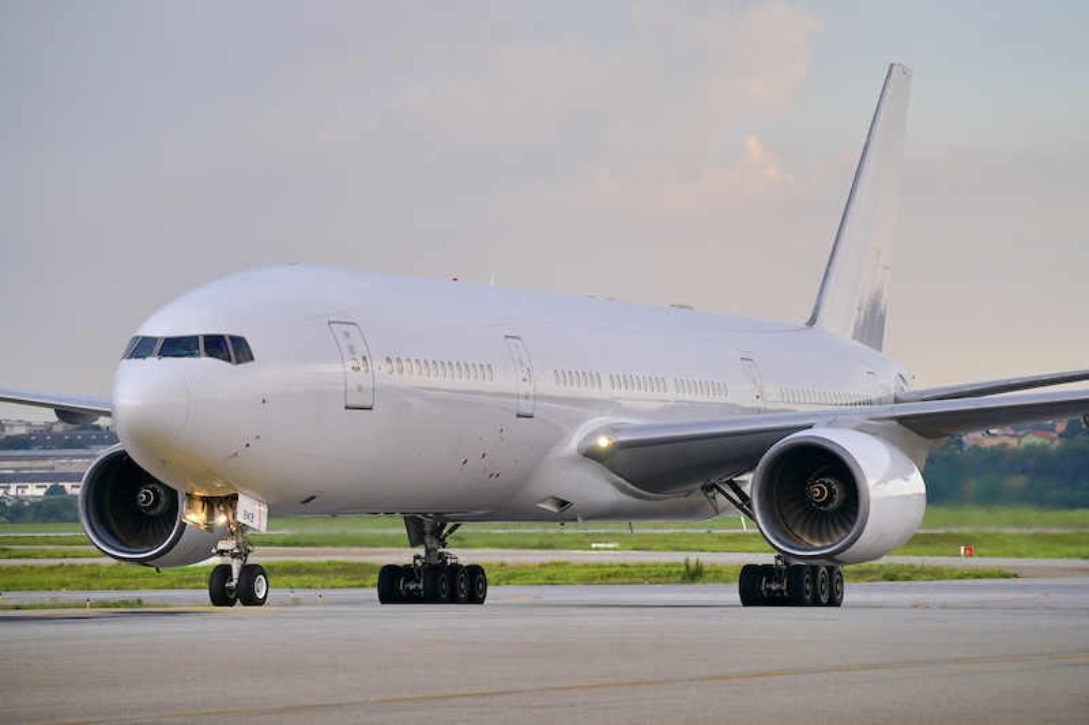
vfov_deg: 9.5
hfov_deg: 14.3
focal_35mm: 144
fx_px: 4355
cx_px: 544
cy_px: 362
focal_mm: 144
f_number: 4
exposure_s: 1/640
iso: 250
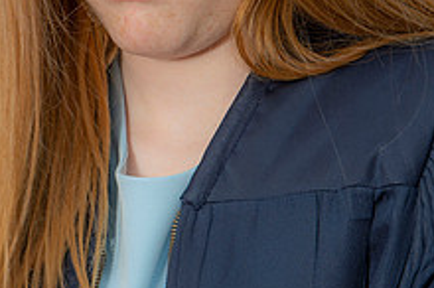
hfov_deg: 4.5
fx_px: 5561
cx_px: 172
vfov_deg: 3.0
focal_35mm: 462
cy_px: 18
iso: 80
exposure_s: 1/250
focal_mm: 175
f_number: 6.3
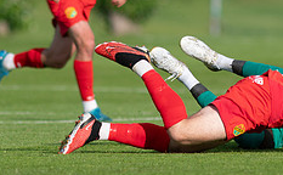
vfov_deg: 1.0
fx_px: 9549
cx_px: 262
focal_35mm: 1242
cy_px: 44
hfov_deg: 1.7
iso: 100
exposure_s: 1/1600
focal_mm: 300
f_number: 3.2
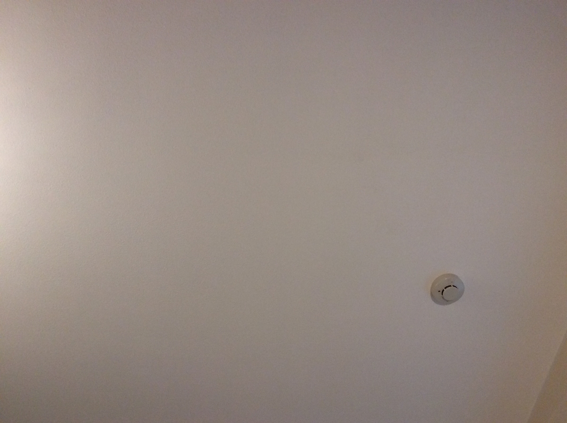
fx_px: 523
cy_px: 212
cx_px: 284
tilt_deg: +62.7
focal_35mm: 32
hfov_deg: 56.9
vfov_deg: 44.0
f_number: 2.4
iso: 80
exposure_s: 1/24
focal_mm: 3.3
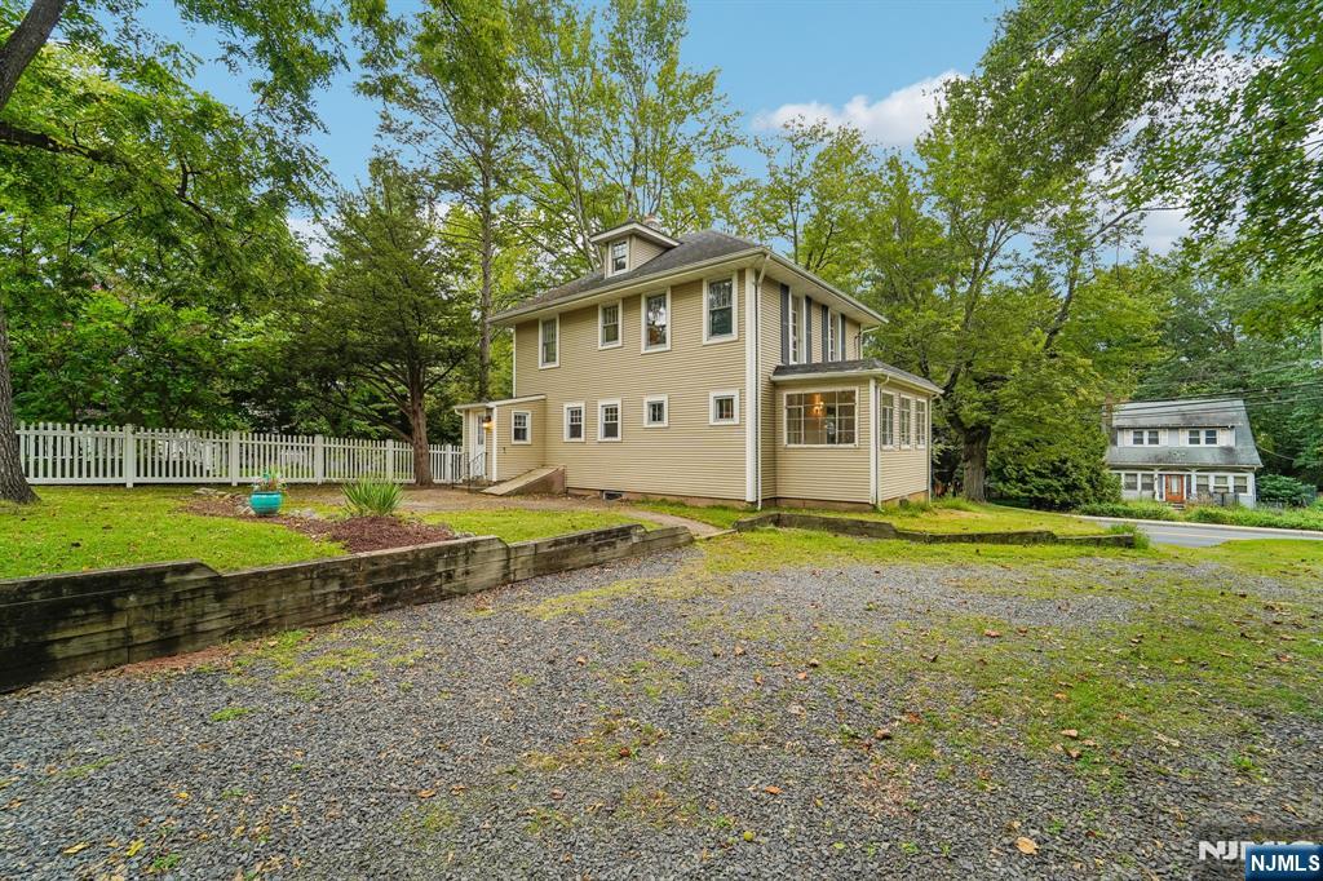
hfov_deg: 104.3
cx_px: 662
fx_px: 514
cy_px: 440
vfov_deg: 81.2
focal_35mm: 14
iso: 400
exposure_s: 1/60
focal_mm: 14
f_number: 8
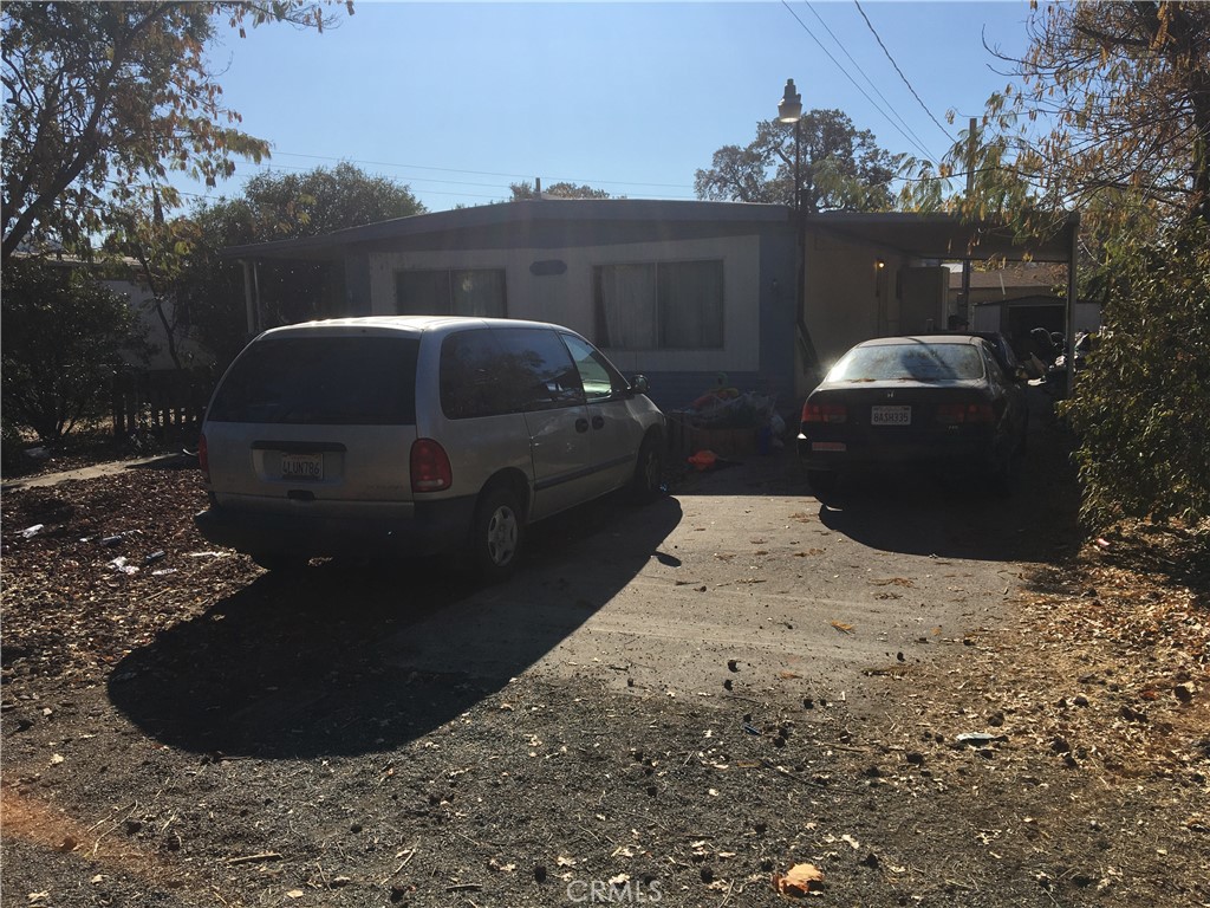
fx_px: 1014
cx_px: 605
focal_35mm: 29
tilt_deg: -6.5
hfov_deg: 61.7
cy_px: 454
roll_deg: +1.7
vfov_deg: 48.2
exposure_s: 1/2404
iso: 25
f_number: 2.2
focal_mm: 4.15
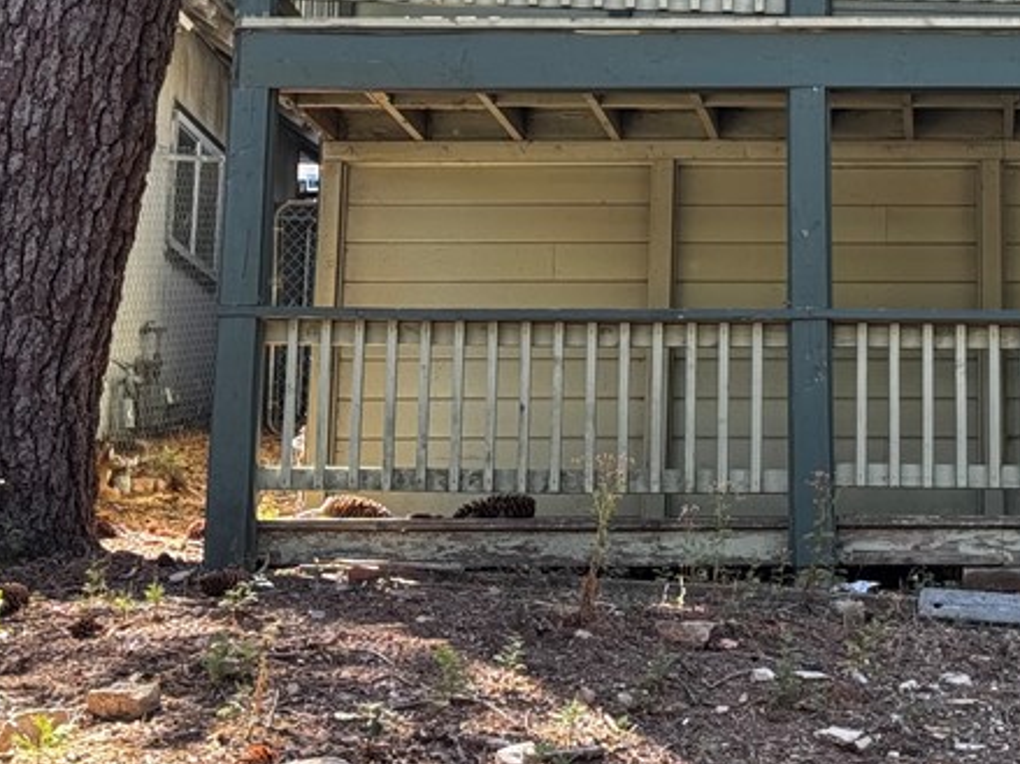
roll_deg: -0.3
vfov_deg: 13.0
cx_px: 981
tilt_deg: +14.9
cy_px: -67
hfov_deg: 17.2
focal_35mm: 112
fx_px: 3299
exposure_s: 1/187
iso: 64
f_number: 1.78
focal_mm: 6.76
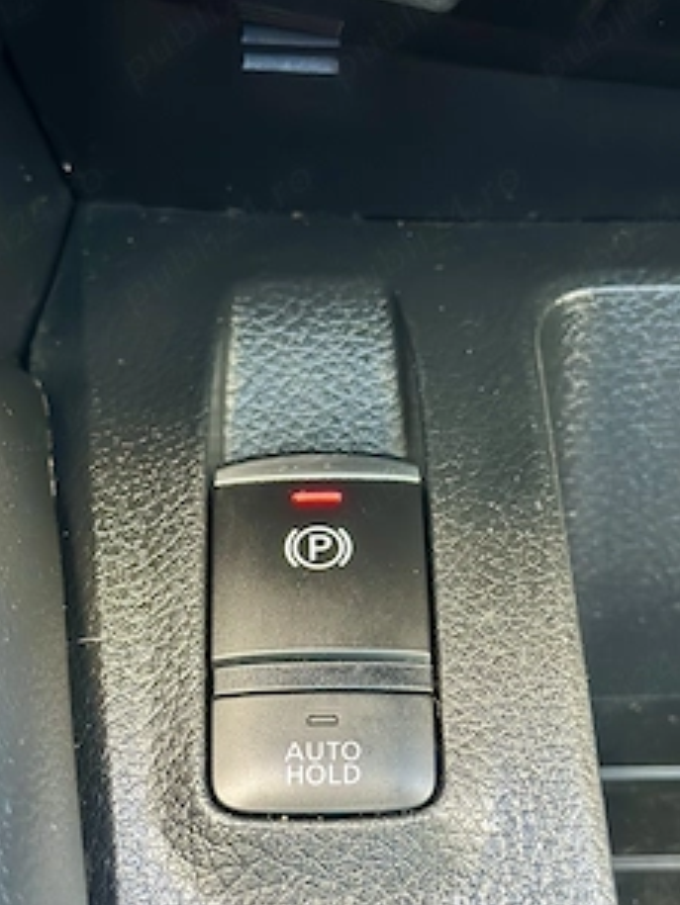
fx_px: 1649
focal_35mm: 63
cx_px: 321
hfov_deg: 23.3
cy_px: 513
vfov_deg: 30.7
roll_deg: -4.5
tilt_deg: -42.6
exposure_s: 1/36
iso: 320
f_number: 1.78
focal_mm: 6.86
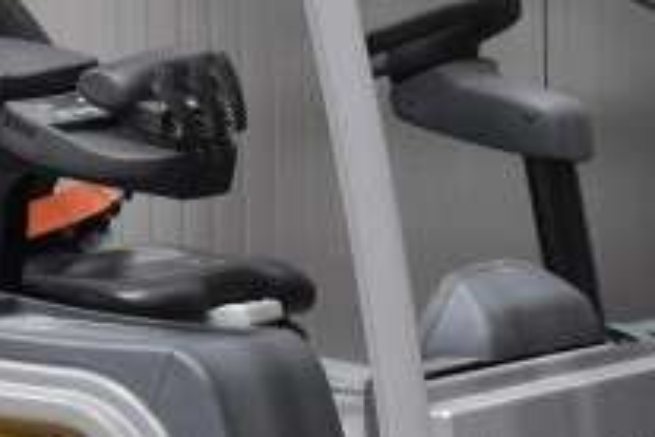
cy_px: 253
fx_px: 3964
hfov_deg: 9.4
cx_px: 377
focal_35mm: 218
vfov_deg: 6.3
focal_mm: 25
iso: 1600
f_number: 5
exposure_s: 1/30
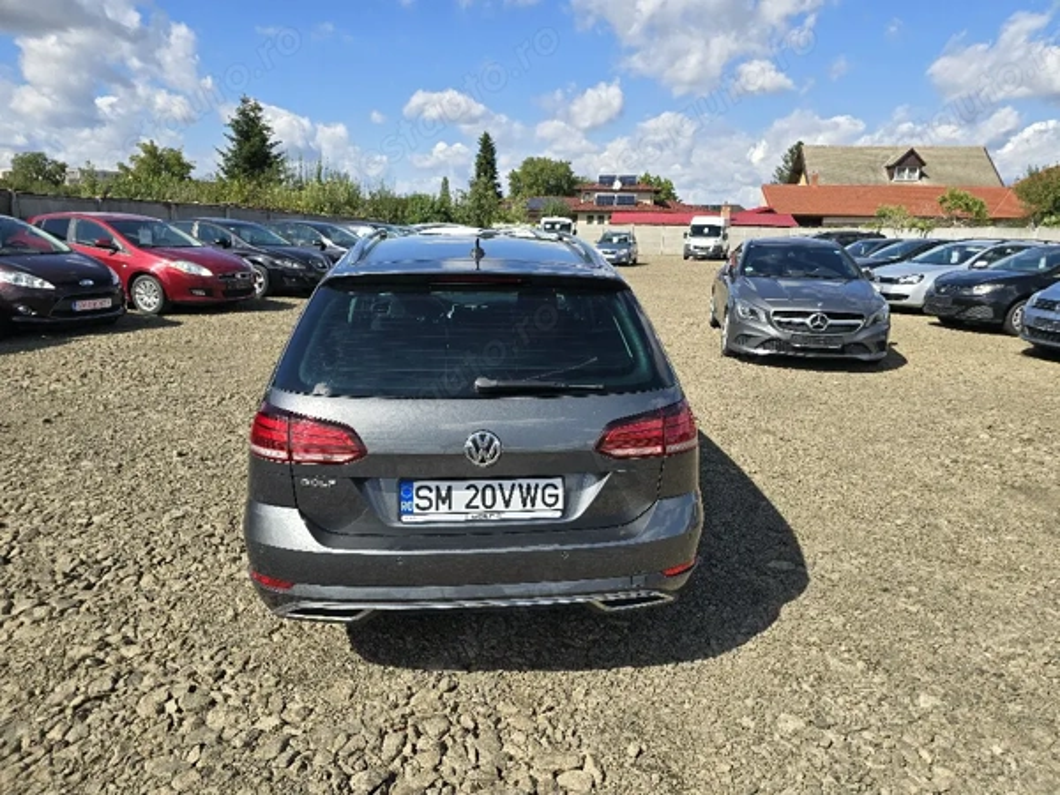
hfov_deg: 73.9
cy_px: 398
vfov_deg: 58.9
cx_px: 530
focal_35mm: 23
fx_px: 704
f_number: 1.7
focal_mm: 6.3
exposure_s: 1/667
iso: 12
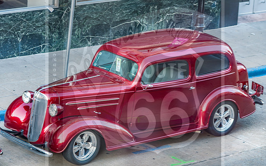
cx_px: 135
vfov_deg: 8.5
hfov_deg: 13.5
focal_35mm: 155
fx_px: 1124
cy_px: 82
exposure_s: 1/6
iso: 100
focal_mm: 100
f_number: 4.8
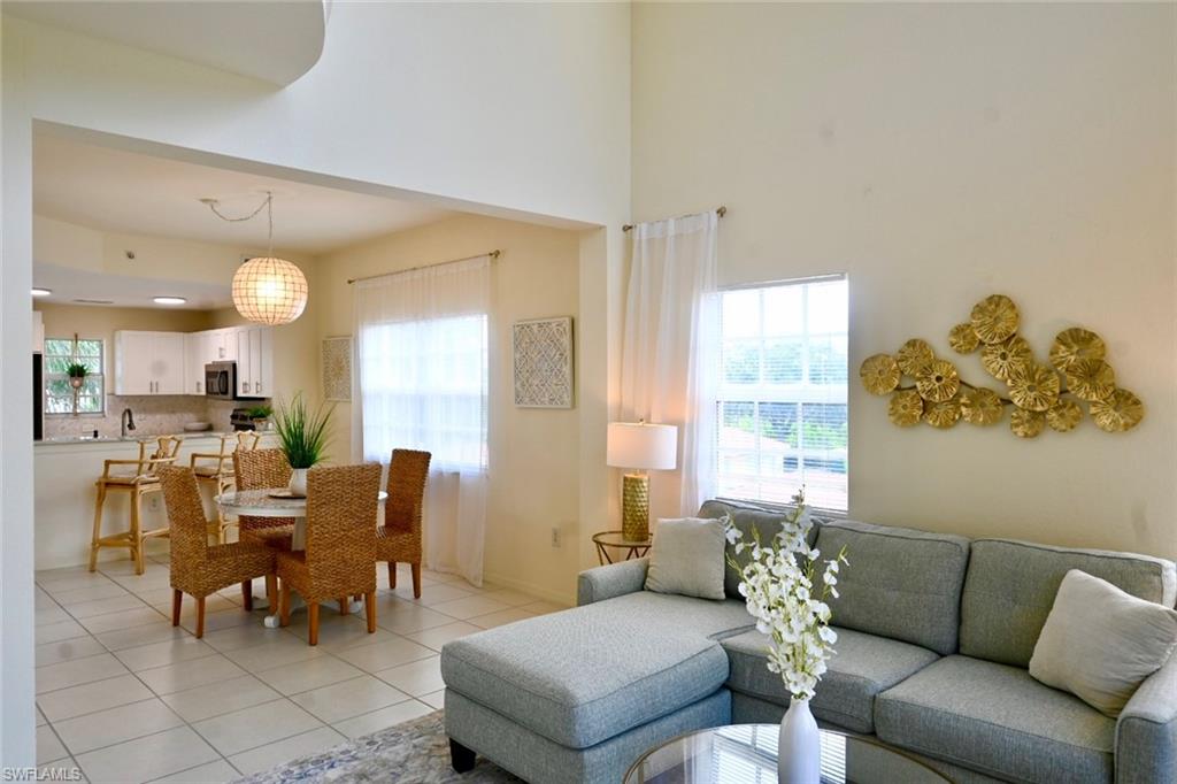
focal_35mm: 24
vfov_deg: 53.1
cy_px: 392
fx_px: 784
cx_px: 588
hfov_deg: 73.8
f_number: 8
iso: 100
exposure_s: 1/8
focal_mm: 16
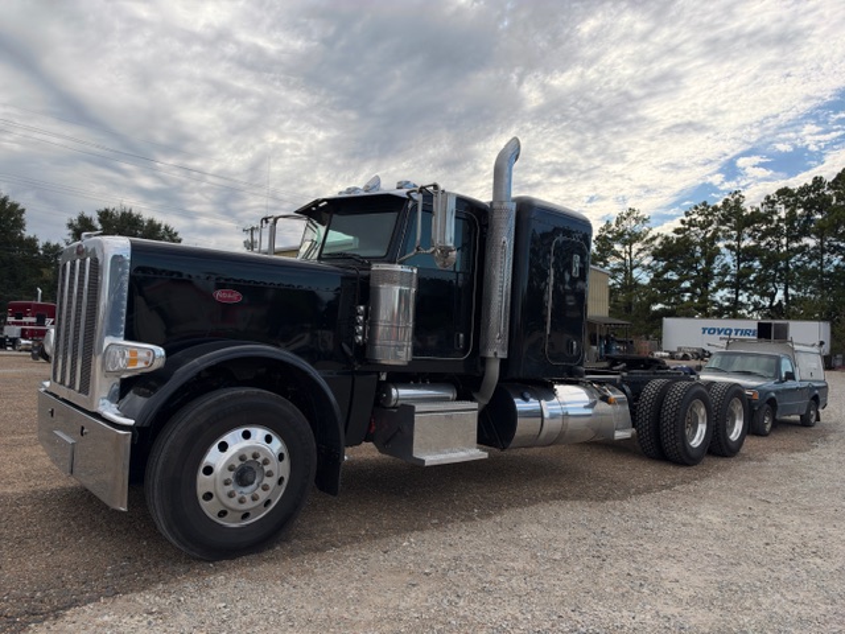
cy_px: 317
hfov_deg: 71.6
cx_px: 422
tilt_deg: +2.2
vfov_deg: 56.8
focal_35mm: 24
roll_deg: -1.1
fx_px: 586
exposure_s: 1/5587
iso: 100
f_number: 1.8
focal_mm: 6.93
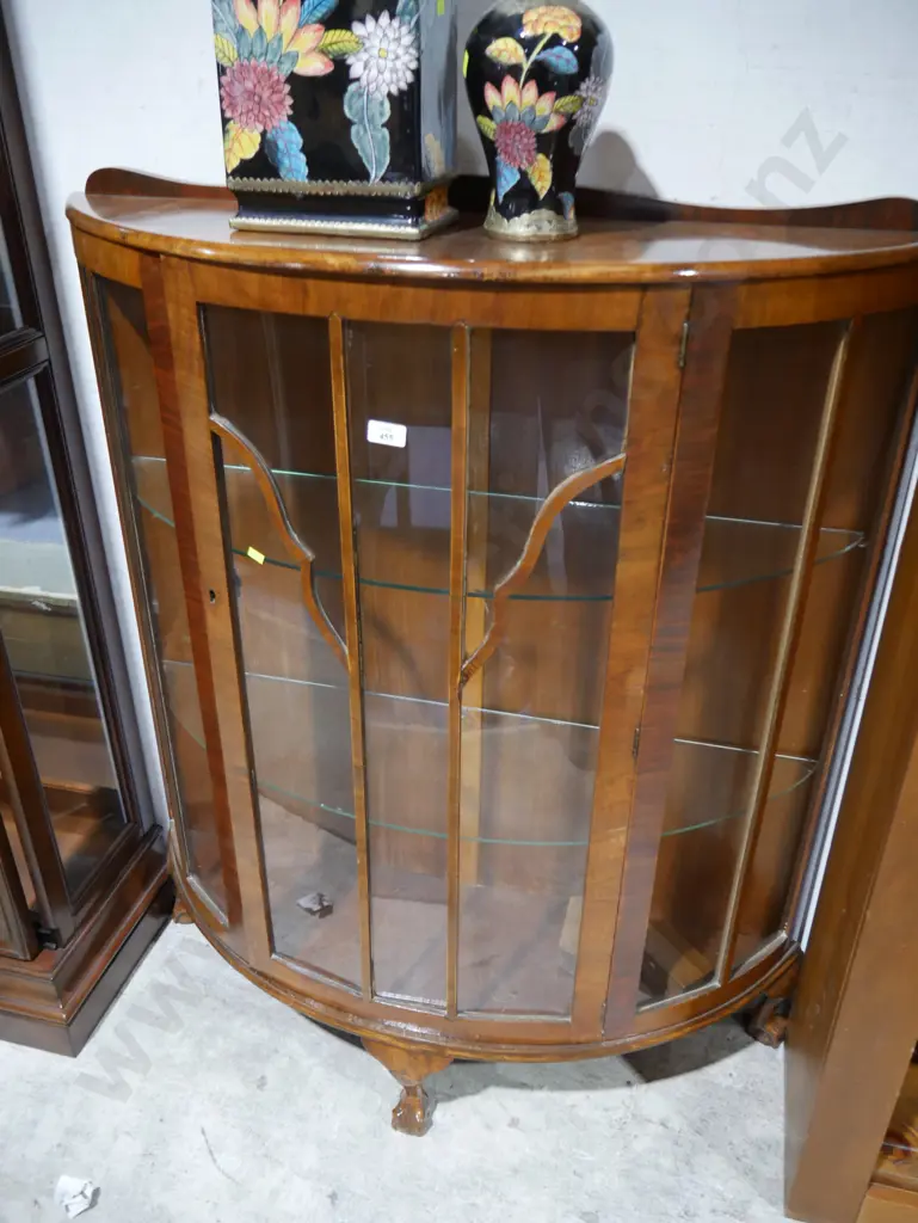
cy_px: 612
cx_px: 459
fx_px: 989
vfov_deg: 63.4
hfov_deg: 49.8
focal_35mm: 28
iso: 1000
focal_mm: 14
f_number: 3.5
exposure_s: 1/60
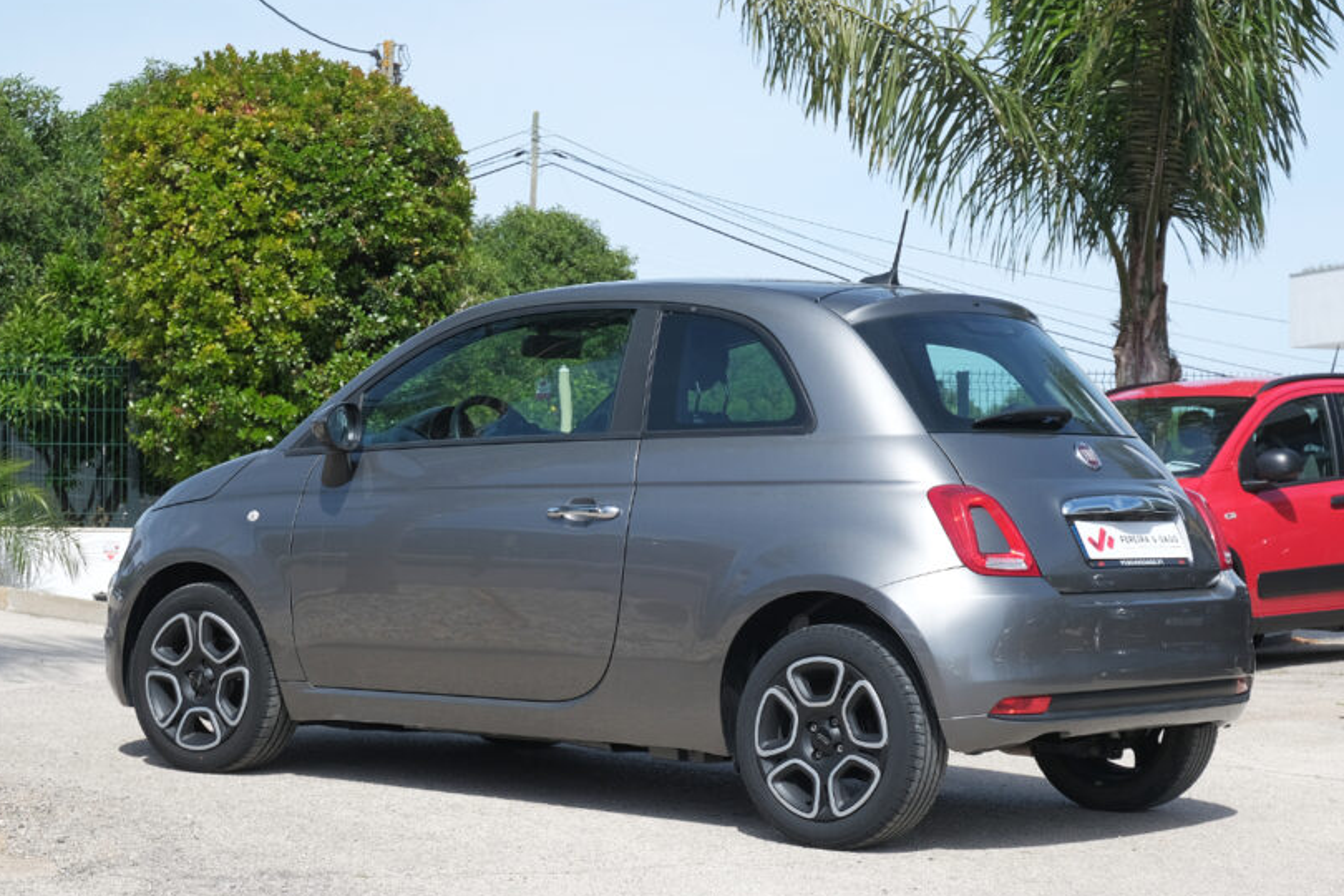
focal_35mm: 86
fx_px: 3210
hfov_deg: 23.6
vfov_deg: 15.9
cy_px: 557
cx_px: 680
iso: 160
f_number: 9
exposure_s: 1/200
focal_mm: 45
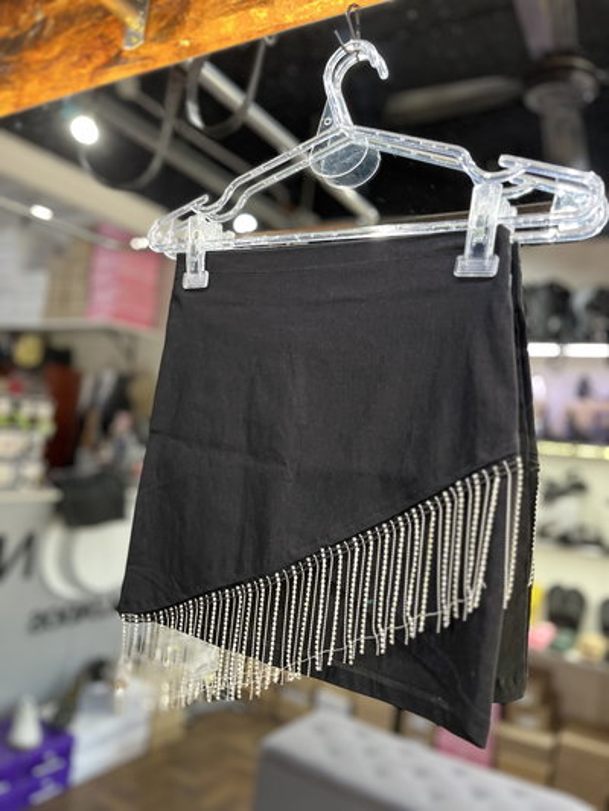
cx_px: 304
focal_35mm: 26
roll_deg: -5.5
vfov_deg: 67.3
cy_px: 406
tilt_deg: +5.1
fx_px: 610
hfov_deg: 53.1
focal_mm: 5.1
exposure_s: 1/50
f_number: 1.6
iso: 250
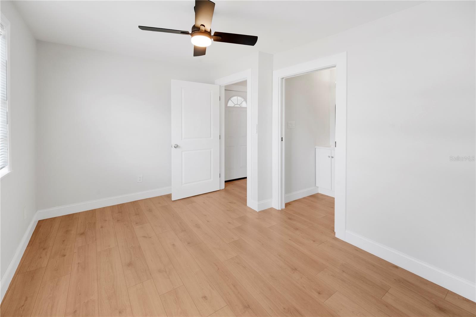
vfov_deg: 81.2
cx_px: 238
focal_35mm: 14
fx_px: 185
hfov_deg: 104.3
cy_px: 158
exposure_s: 1/30
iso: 400
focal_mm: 14
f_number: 8
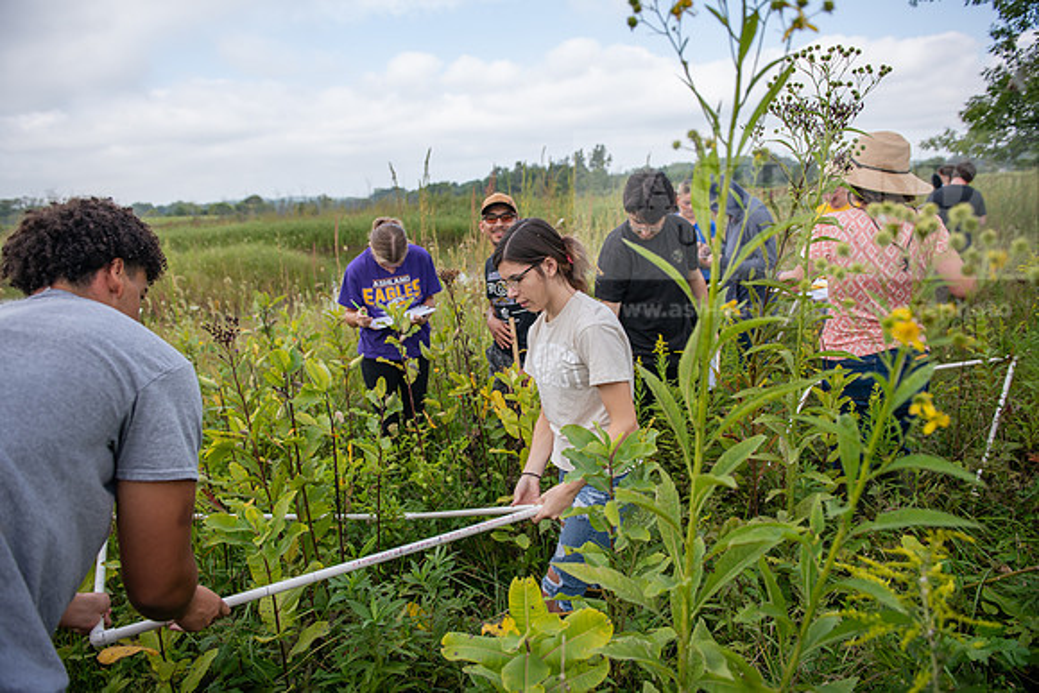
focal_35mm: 24
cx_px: 520
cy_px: 346
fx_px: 693
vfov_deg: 53.2
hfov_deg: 73.7
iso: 100
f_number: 3.5
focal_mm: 24
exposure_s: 1/400
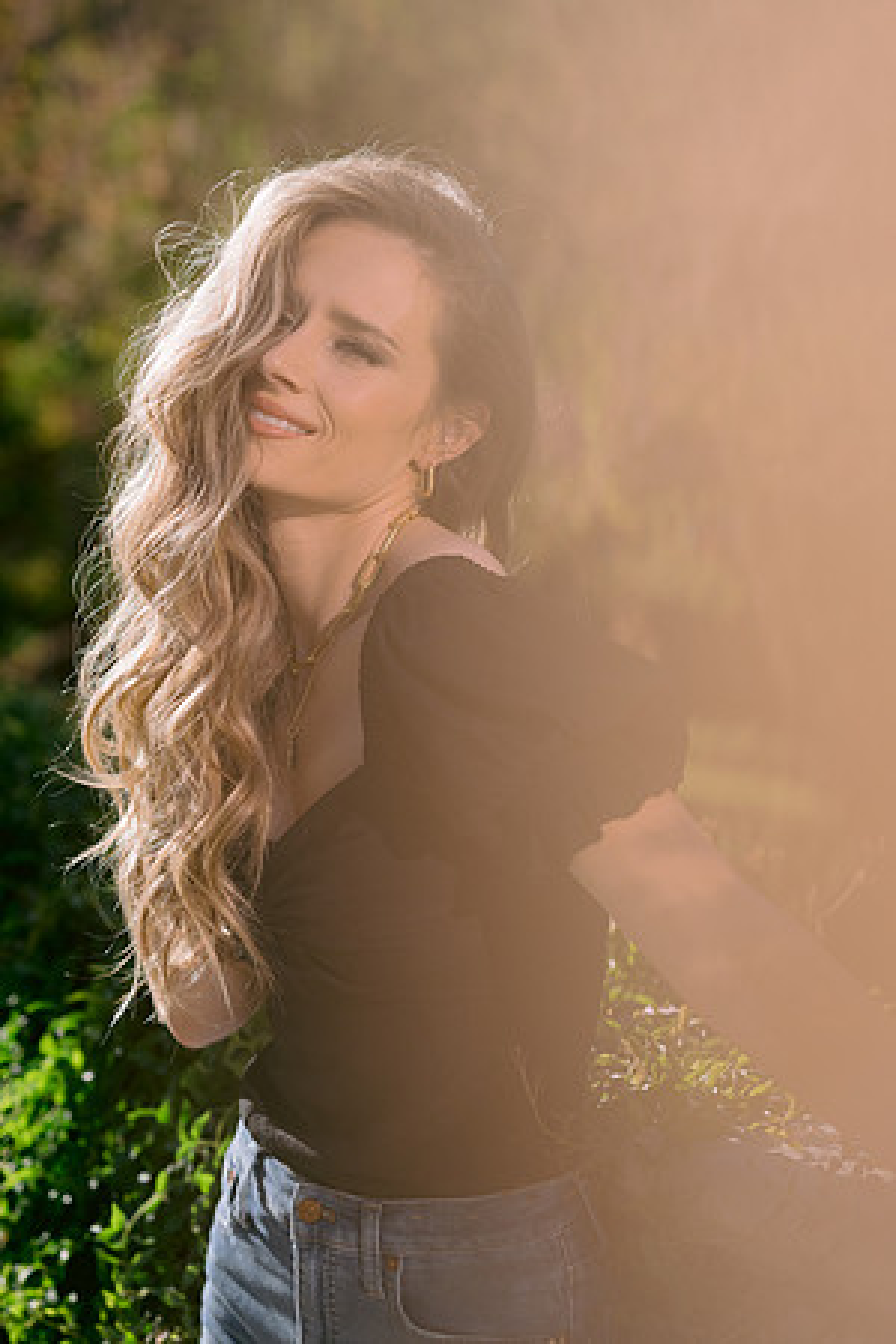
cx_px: 448
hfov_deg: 16.1
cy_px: 672
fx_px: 3173
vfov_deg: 23.9
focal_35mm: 85
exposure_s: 1/8000
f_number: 2.8
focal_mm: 85
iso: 400
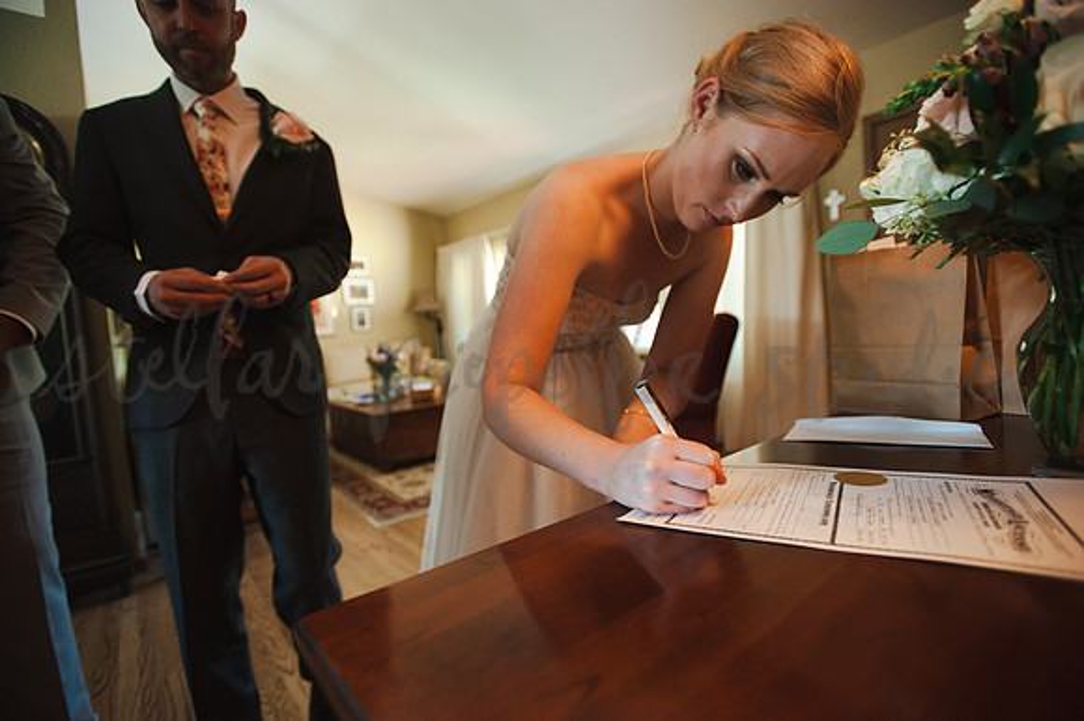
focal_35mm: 17
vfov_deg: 70.4
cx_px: 542
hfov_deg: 93.3
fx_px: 512
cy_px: 360
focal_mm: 17
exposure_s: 1/80
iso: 1250
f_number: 2.8
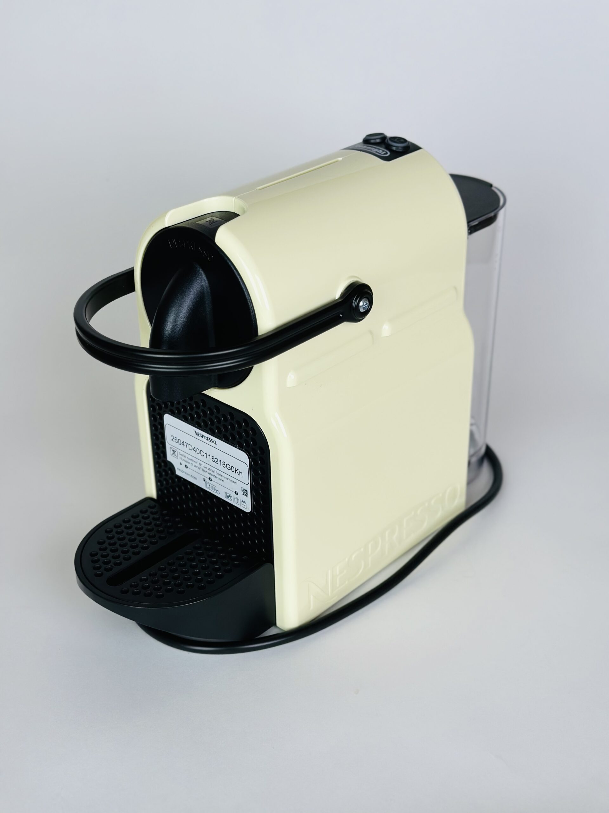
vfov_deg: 39.7
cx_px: 304
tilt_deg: -29.1
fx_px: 1126
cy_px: 406
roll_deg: +0.6
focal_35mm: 48
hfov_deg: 30.3
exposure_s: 1/1120
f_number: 1.78
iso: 80
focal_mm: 6.86
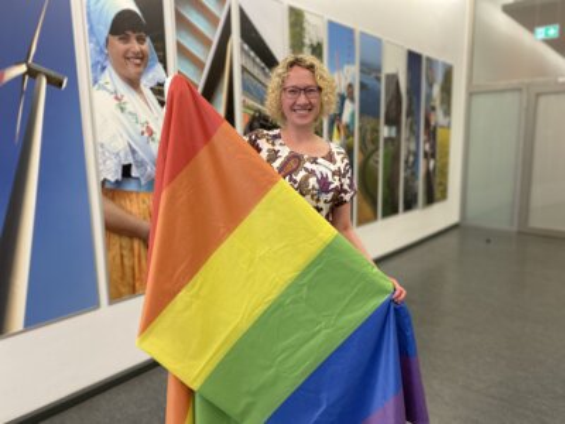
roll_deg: +0.5
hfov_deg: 67.3
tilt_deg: -7.9
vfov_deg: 53.1
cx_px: 282
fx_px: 424
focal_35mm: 26
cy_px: 212
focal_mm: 4.25
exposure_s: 1/50
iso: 100
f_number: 1.8
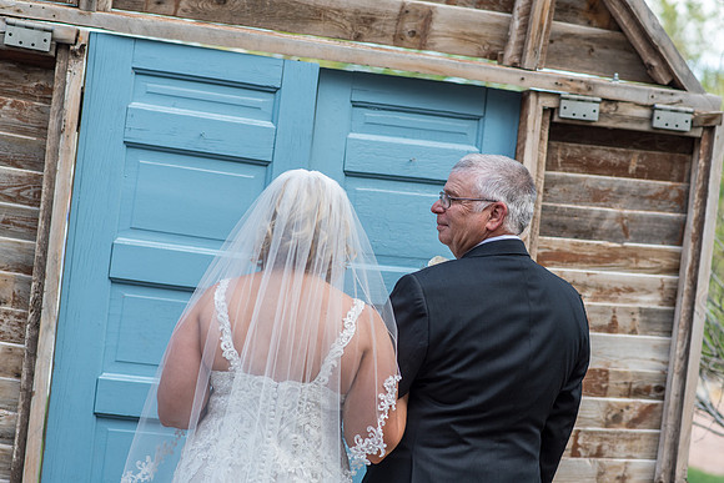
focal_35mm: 85
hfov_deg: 23.9
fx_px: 1710
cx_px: 362
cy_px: 242
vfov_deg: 16.1
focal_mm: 85
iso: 100
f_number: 2.8
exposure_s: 1/320
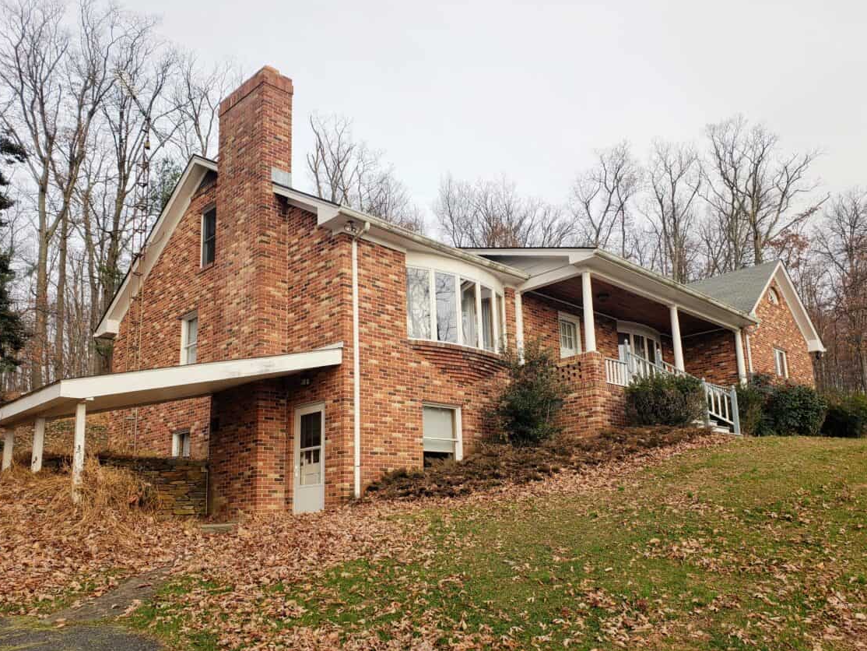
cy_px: 349
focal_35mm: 28
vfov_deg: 49.7
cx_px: 444
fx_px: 701
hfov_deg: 63.4
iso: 50
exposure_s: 1/302
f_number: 2.4
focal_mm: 4.3
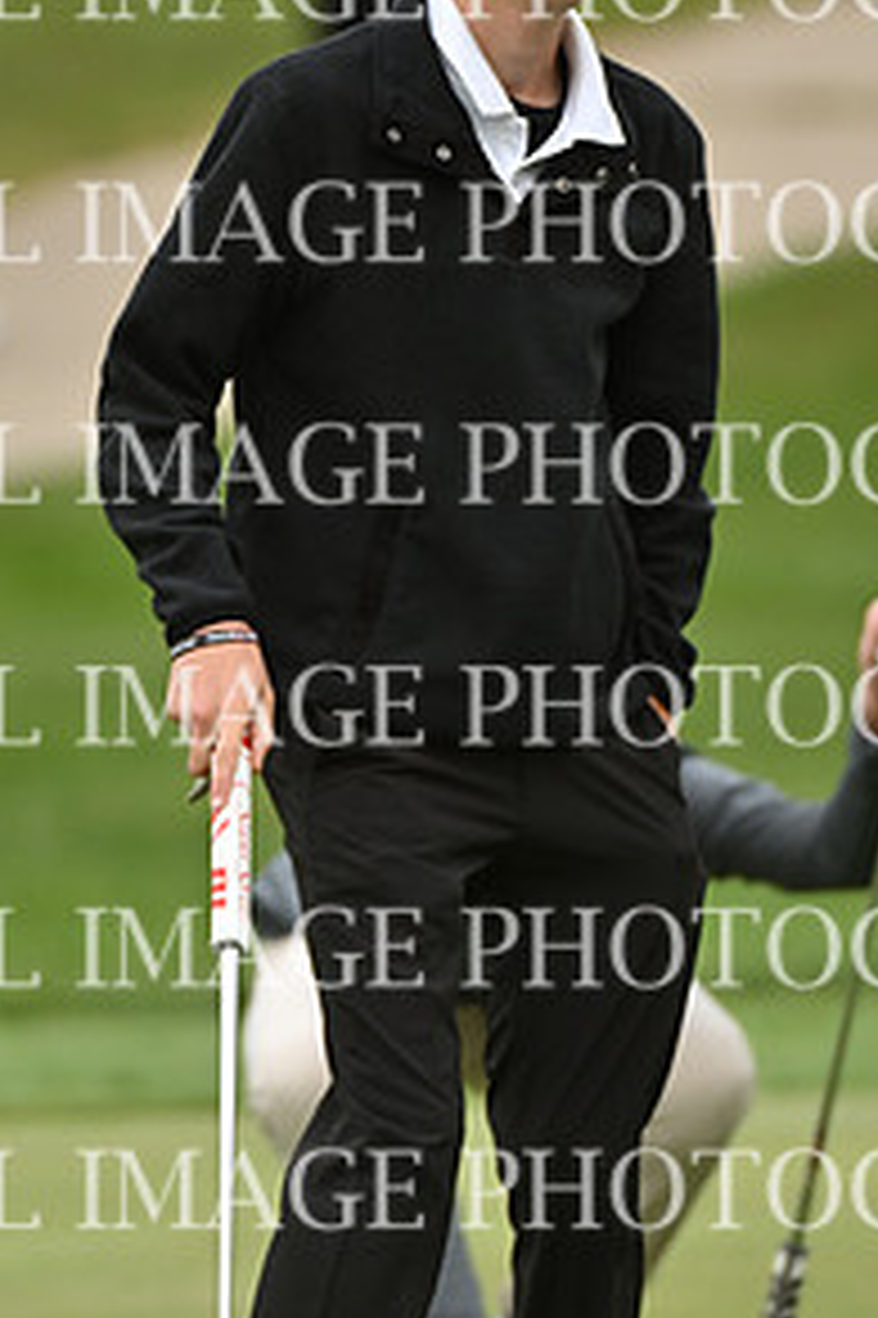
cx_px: 430
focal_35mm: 793
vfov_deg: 2.6
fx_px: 29043
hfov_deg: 1.7
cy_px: 585
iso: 640
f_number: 4
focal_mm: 400
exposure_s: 1/1000
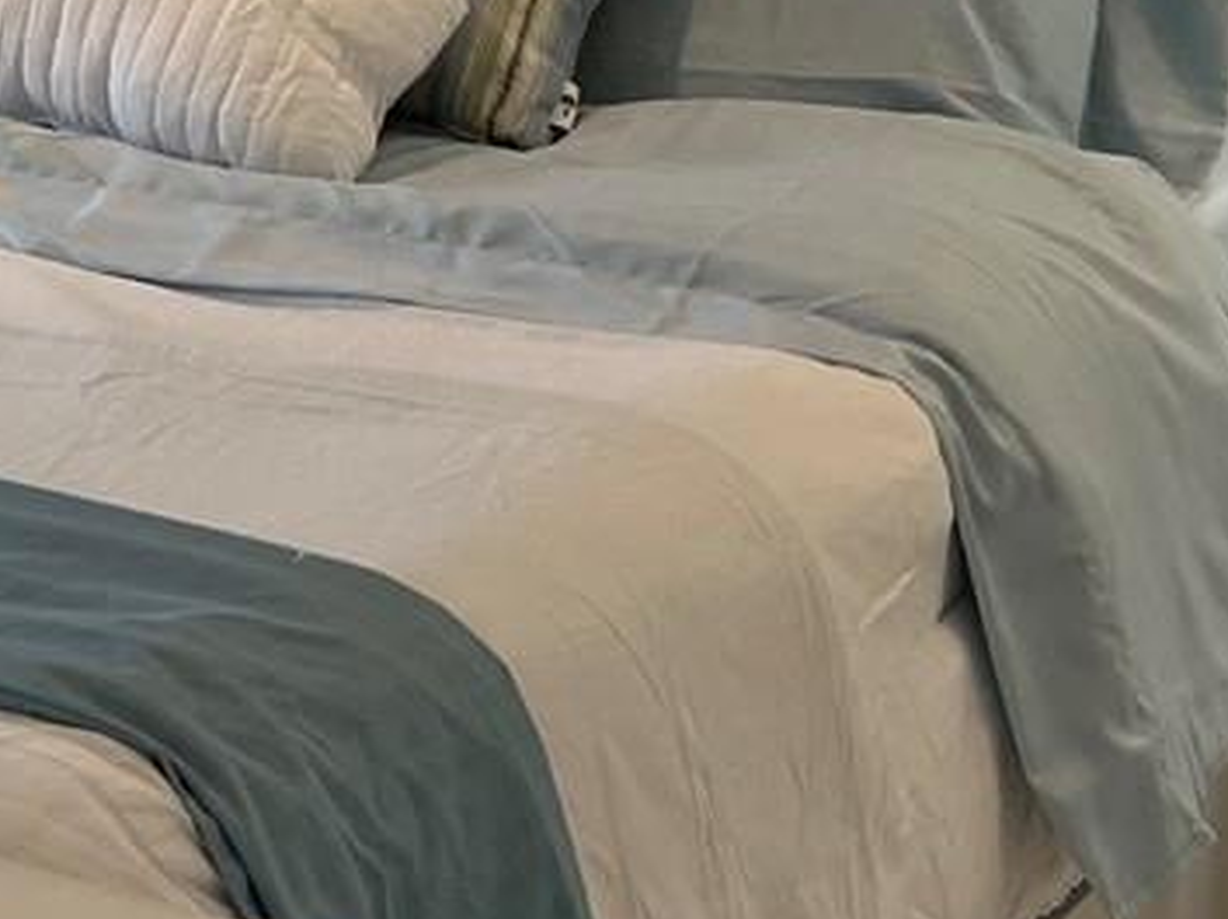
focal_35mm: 118
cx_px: -588
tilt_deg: -4.4
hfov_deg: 15.5
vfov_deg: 12.1
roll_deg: -0.2
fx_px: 4182
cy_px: -352
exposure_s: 1/121
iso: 64
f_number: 1.5
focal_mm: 5.7
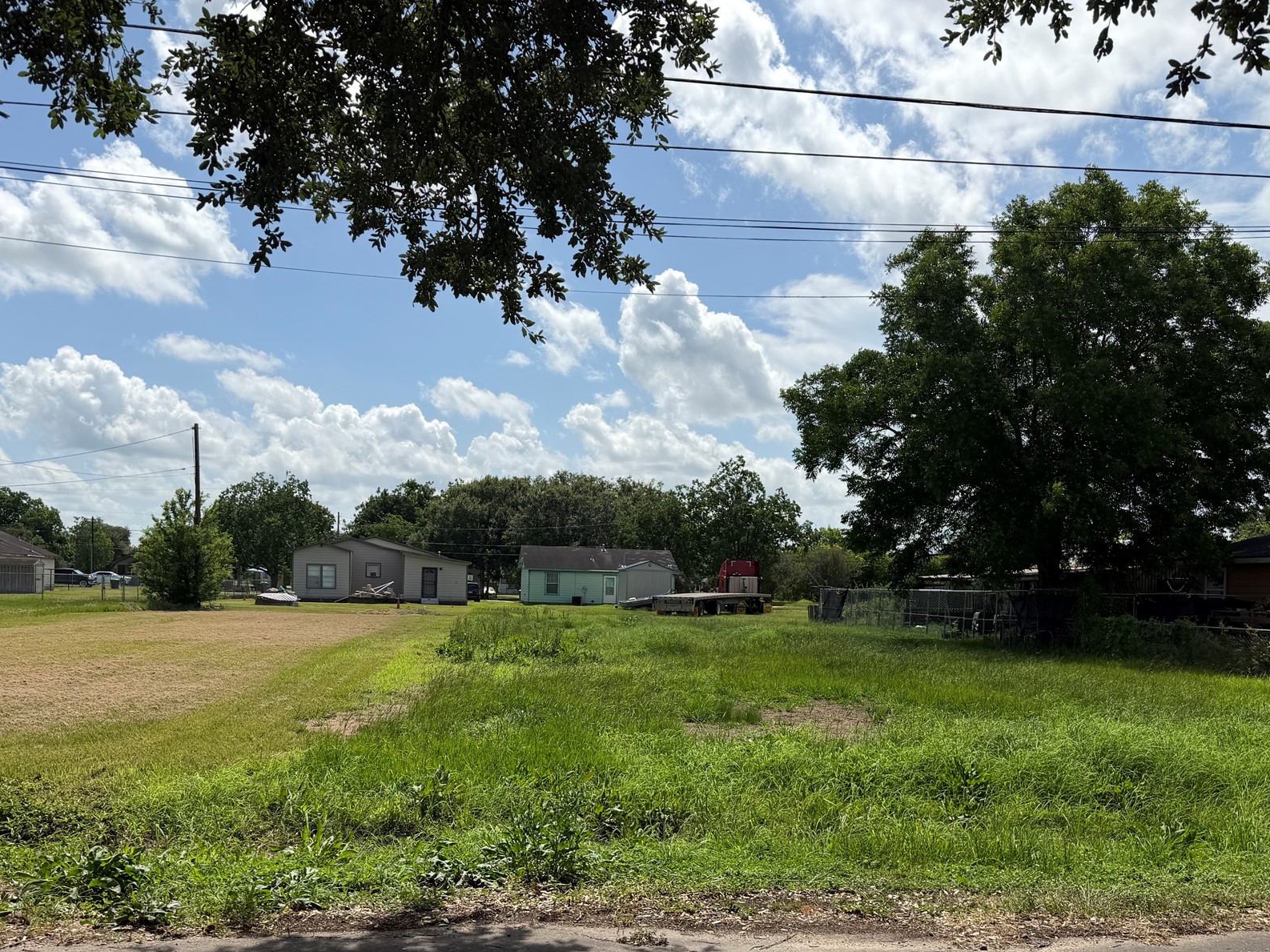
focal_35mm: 31
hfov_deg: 58.4
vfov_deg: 45.0
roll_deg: -0.7
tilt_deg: -1.7
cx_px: 632
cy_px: 601
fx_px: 1137
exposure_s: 1/8130
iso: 80
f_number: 1.78
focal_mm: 6.76
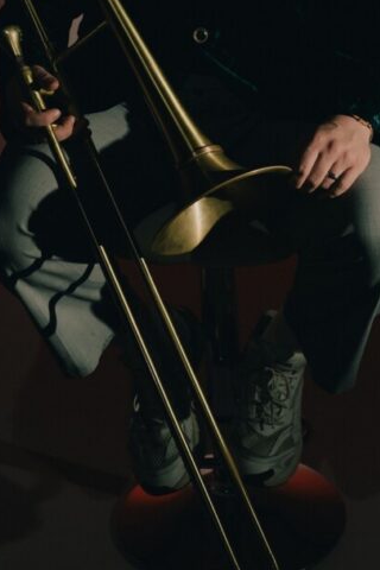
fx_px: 1346
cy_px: 50
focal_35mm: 85
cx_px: 216
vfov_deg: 23.3
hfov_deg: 16.1
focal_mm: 43
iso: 1000
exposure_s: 1/200
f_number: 3.5
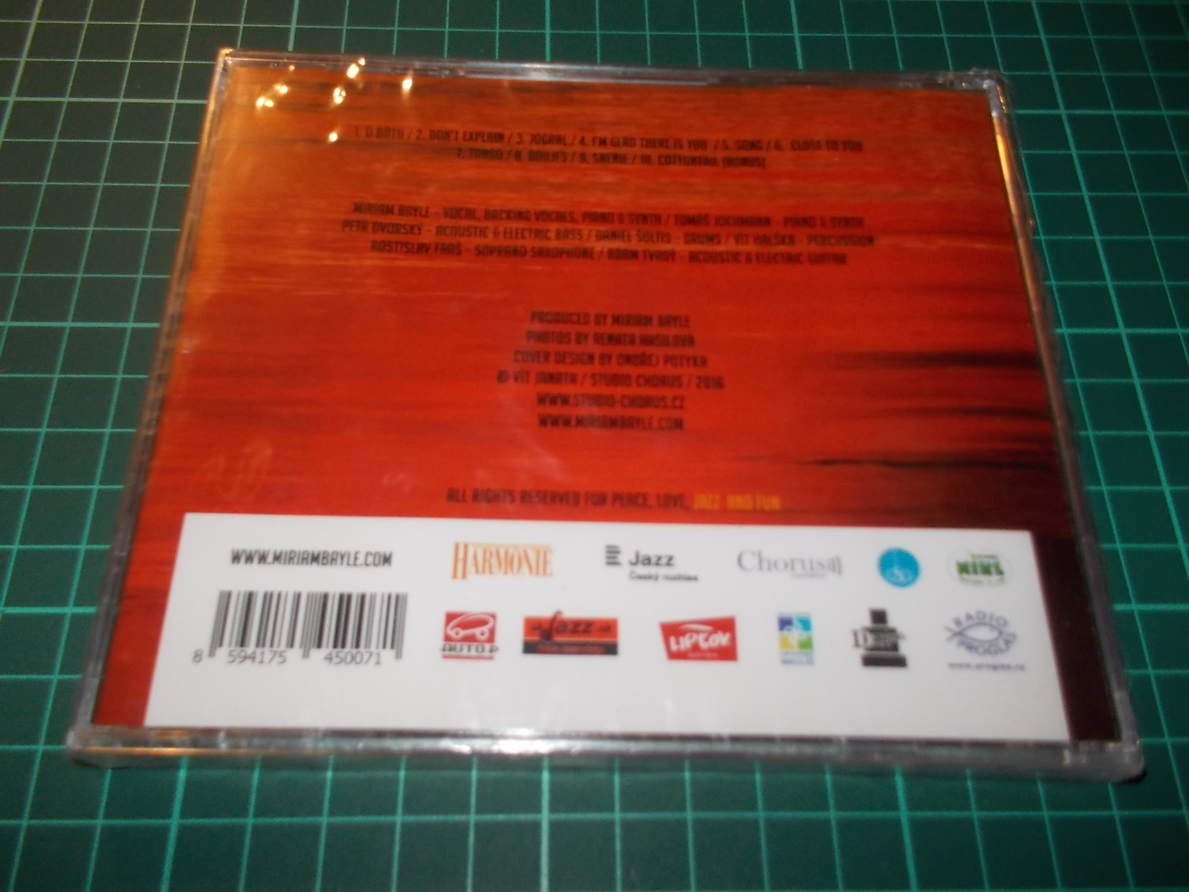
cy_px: 446
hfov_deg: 61.7
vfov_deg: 48.2
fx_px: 996
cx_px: 594
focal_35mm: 29
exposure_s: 1/30
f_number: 3.3
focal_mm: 4.1
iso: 200
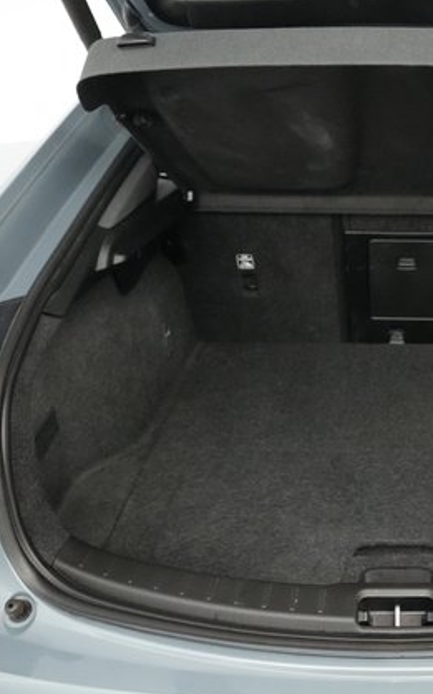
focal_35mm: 39
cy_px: 349
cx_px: 406
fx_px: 737
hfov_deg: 30.9
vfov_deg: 50.4
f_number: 4
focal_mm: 25
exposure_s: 1/160
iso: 12800
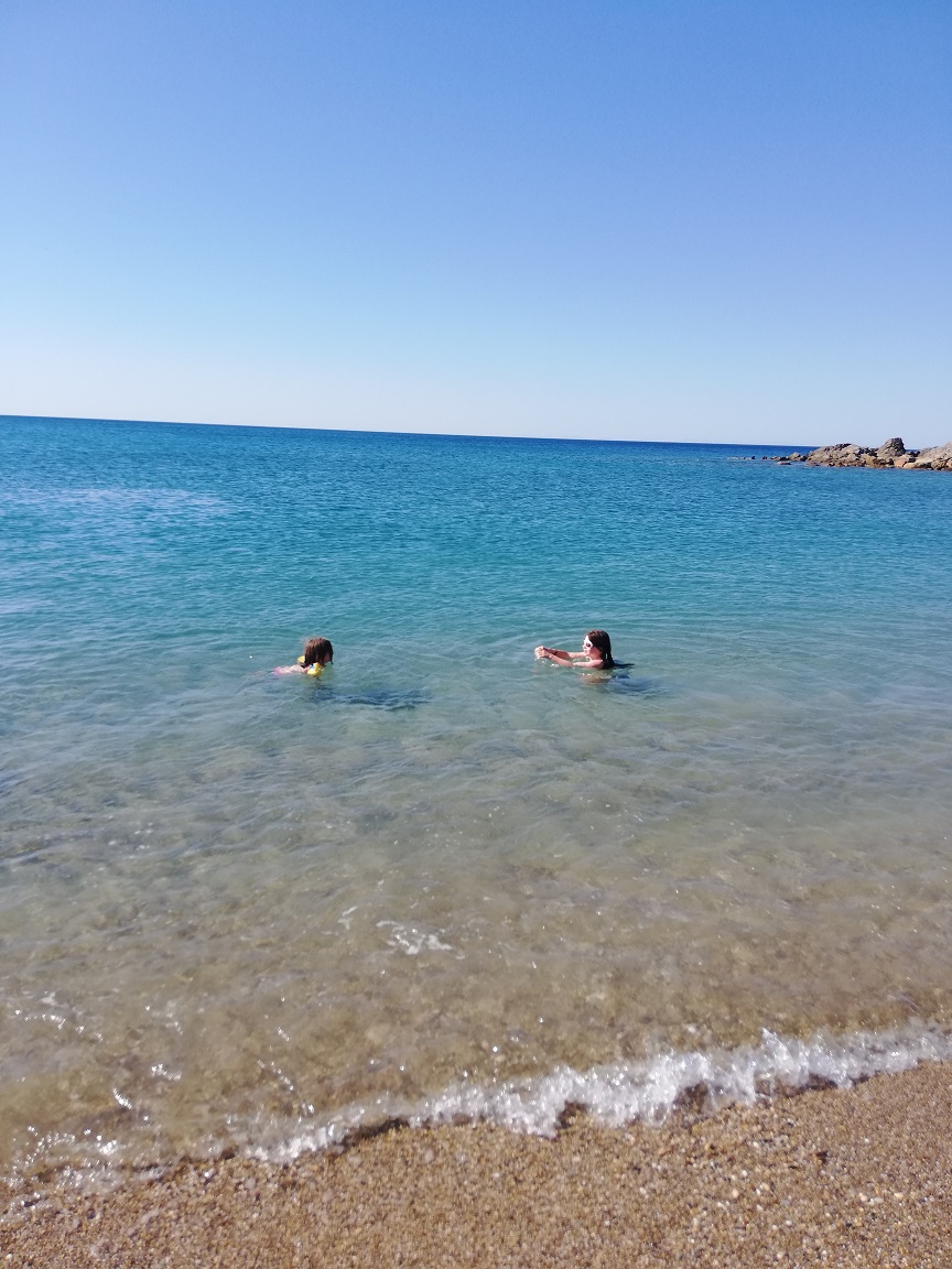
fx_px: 953
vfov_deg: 67.3
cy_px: 634
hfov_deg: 53.1
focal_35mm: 26
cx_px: 476
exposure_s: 1/727
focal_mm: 3.81
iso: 50
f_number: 2.2
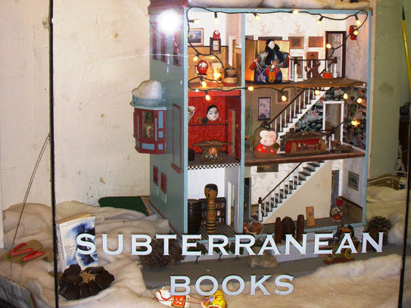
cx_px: 209
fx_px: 665
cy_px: 68
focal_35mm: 56
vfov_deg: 25.7
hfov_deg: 34.4
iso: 160
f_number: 3.3
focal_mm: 6.3
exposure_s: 1/50
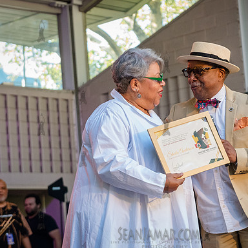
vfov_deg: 12.8
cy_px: 129
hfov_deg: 12.8
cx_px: 181
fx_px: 1102
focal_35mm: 136
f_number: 4
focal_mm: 70
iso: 3200
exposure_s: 1/800
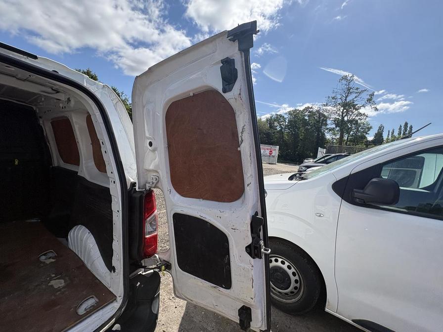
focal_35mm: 14
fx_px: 179
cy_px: 166
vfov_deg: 85.7
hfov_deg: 102.1
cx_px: 222
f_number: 2.2
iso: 40
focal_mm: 2.22
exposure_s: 1/1420
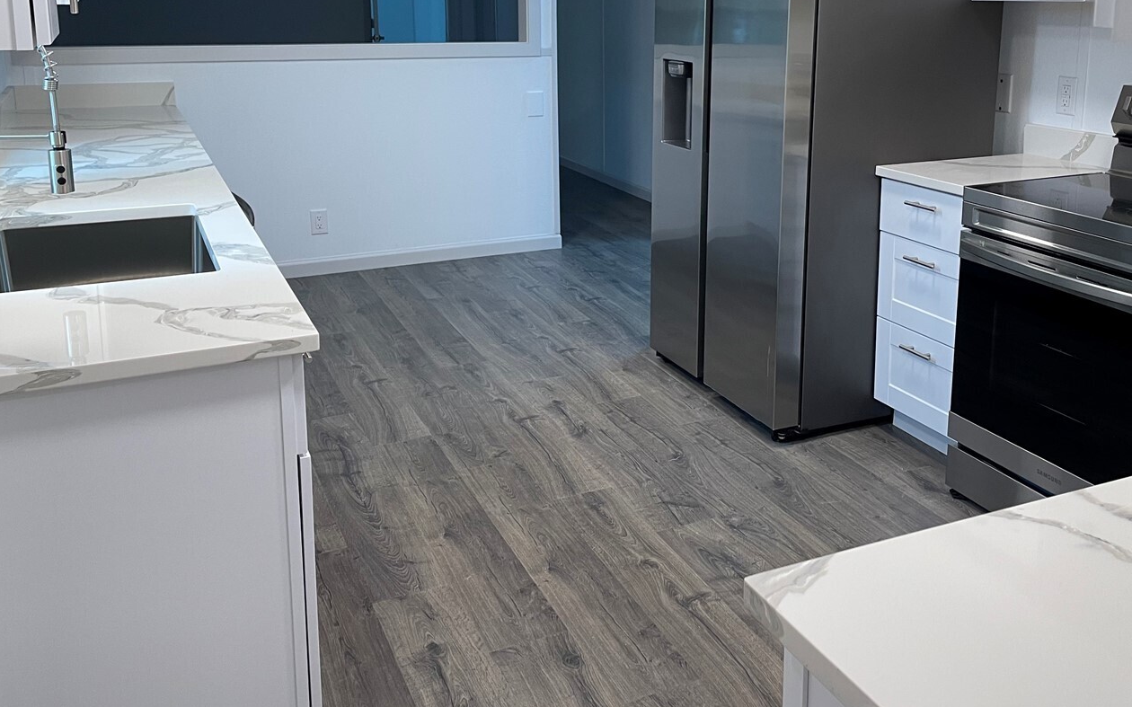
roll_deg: +0.6
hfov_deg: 55.1
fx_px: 1080
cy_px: 200
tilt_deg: -10.5
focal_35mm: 35
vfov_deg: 35.7
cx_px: 658
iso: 80
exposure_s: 1/60
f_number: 1.6
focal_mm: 4.2
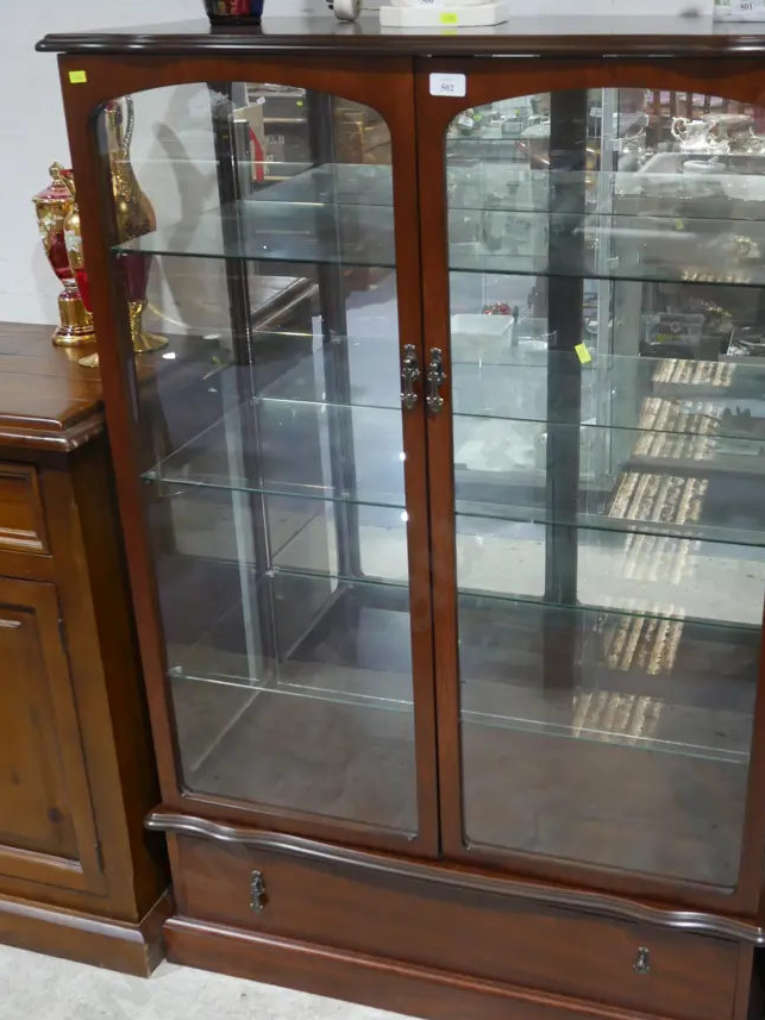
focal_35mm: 43
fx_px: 1267
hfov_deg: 33.5
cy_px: 544
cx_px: 456
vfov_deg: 43.8
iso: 640
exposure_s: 1/60
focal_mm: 18
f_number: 4
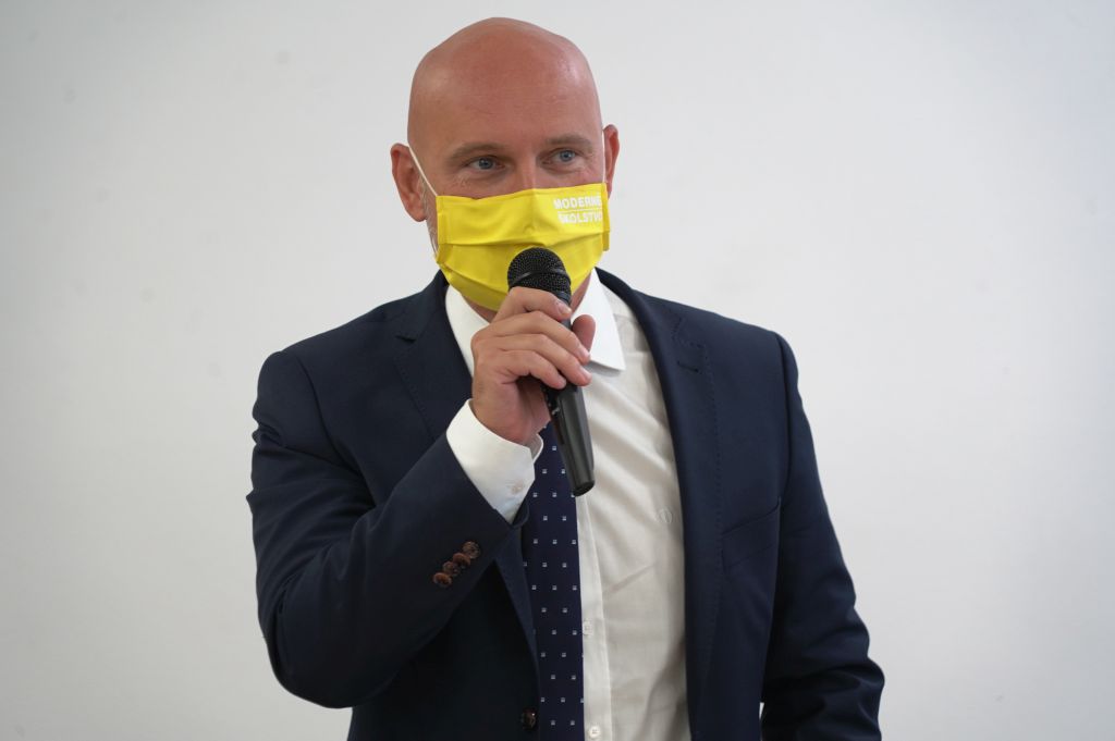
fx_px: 4766
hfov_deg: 13.3
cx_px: 558
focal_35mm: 154
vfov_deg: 8.9
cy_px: 370
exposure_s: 1/40
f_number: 6.3
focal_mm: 154
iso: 1600
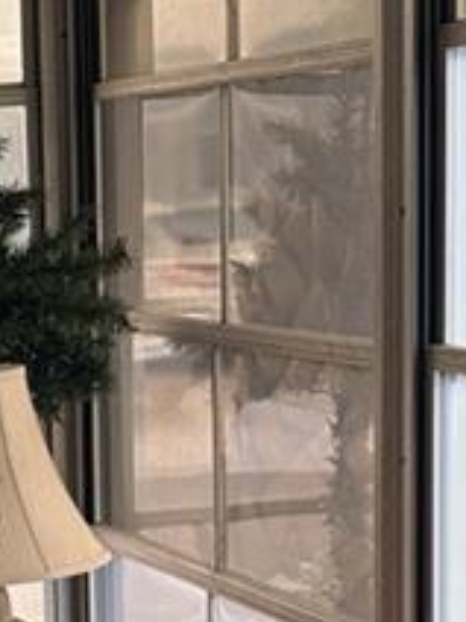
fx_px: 2639
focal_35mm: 147
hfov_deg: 9.8
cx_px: -234
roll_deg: +3.1
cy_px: 742
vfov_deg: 13.1
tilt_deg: -12.4
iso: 50
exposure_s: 1/122
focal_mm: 5.96
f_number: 1.6
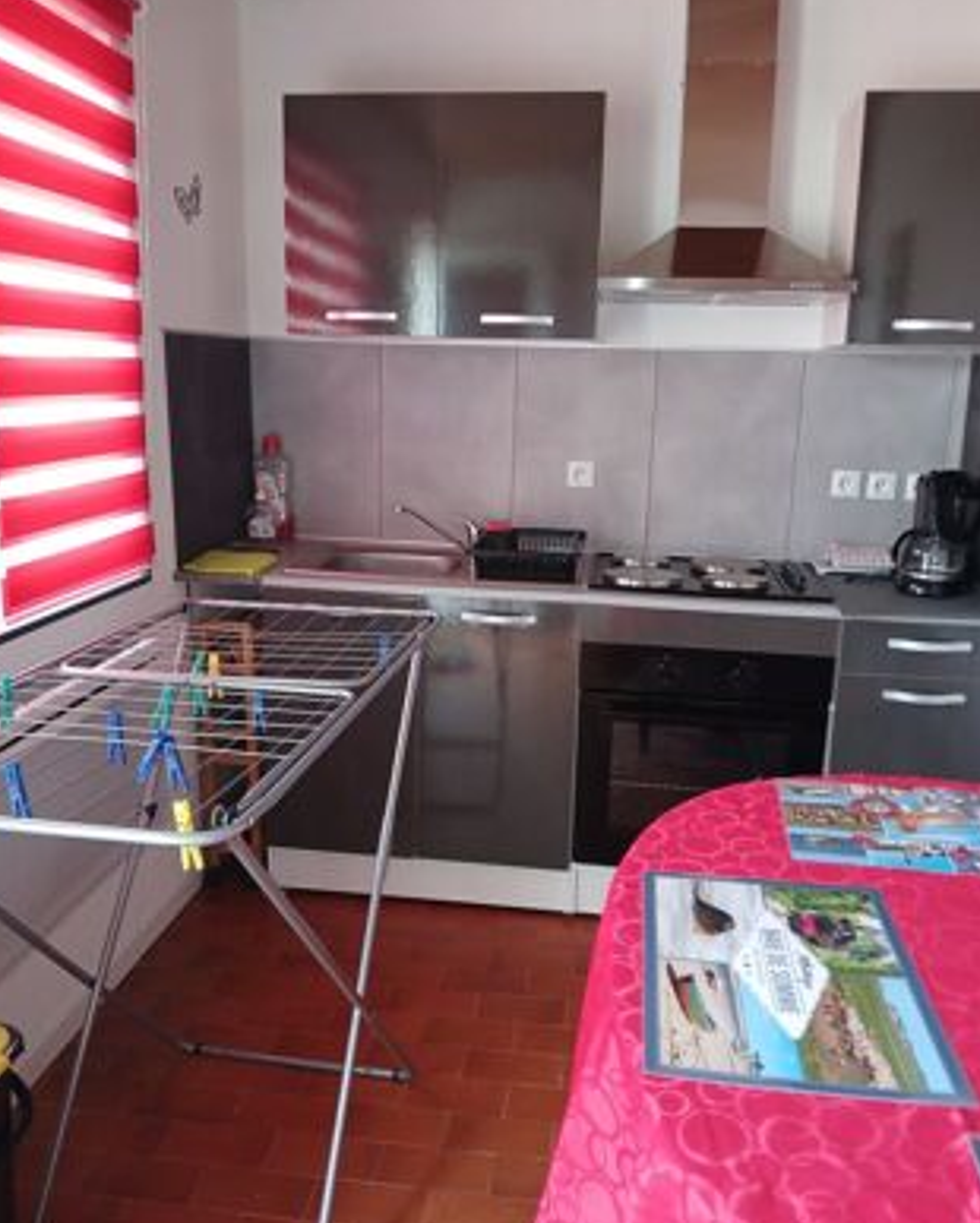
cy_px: 605
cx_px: 487
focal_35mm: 28
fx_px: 1014
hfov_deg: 51.6
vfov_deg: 62.2
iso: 160
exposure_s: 1/50
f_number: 1.8
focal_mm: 3.98
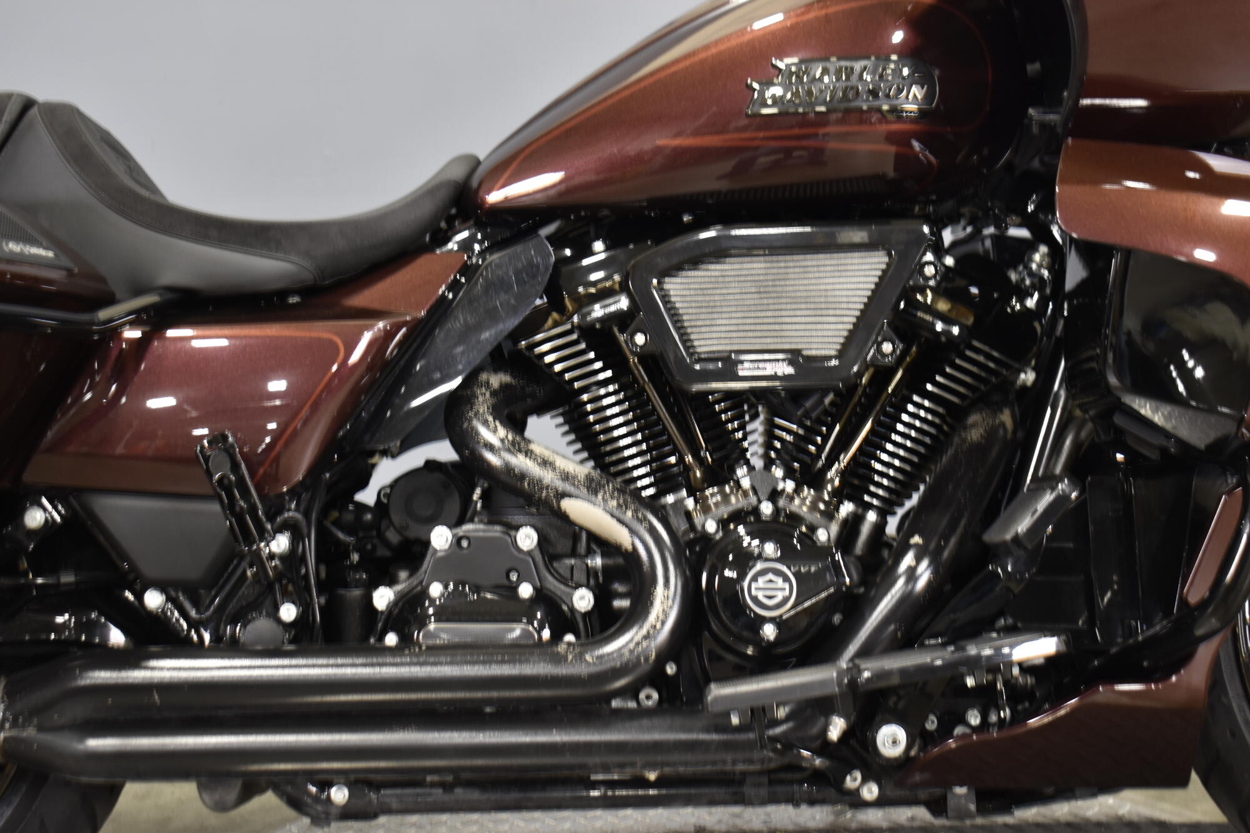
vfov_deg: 23.8
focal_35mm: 57
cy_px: 416
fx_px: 1979
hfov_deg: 35.1
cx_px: 625
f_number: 4.8
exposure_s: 1/6
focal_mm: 38
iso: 400
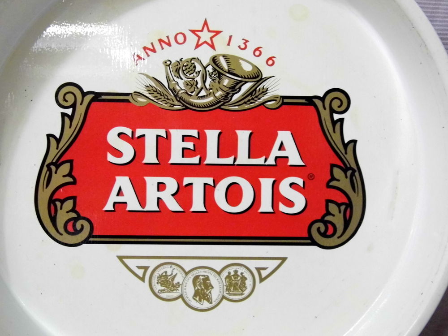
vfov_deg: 33.6
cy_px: 168
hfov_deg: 43.9
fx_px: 557
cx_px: 224
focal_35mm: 43
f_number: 3.5
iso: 800
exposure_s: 1/7
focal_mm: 7.7
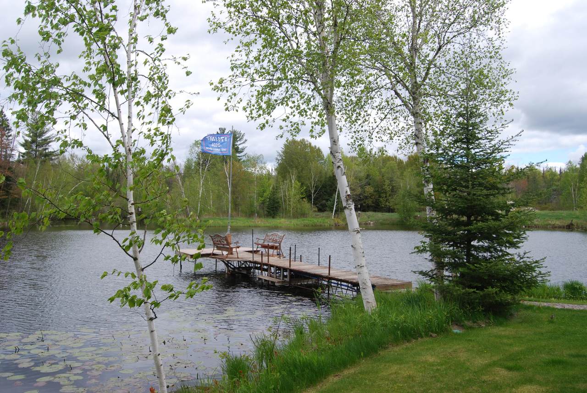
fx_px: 539
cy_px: 196
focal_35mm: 33
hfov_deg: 57.2
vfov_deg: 40.1
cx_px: 294
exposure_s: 1/200
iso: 100
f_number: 7.1
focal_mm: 22
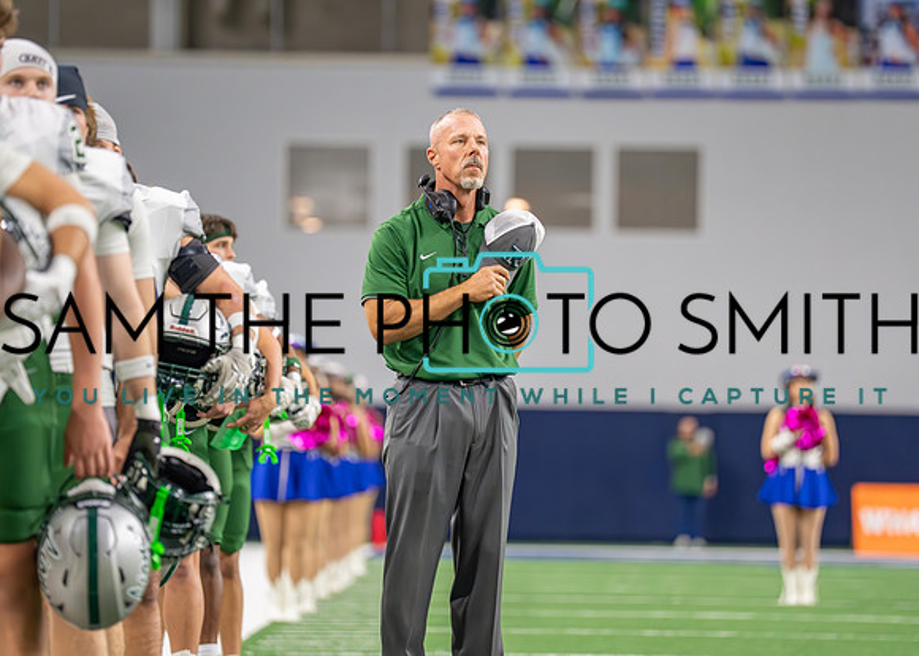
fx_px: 5901
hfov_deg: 8.9
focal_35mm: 226
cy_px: 273
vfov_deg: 6.4
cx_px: 481
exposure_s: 1/1000
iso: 5000
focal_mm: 185
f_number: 2.8
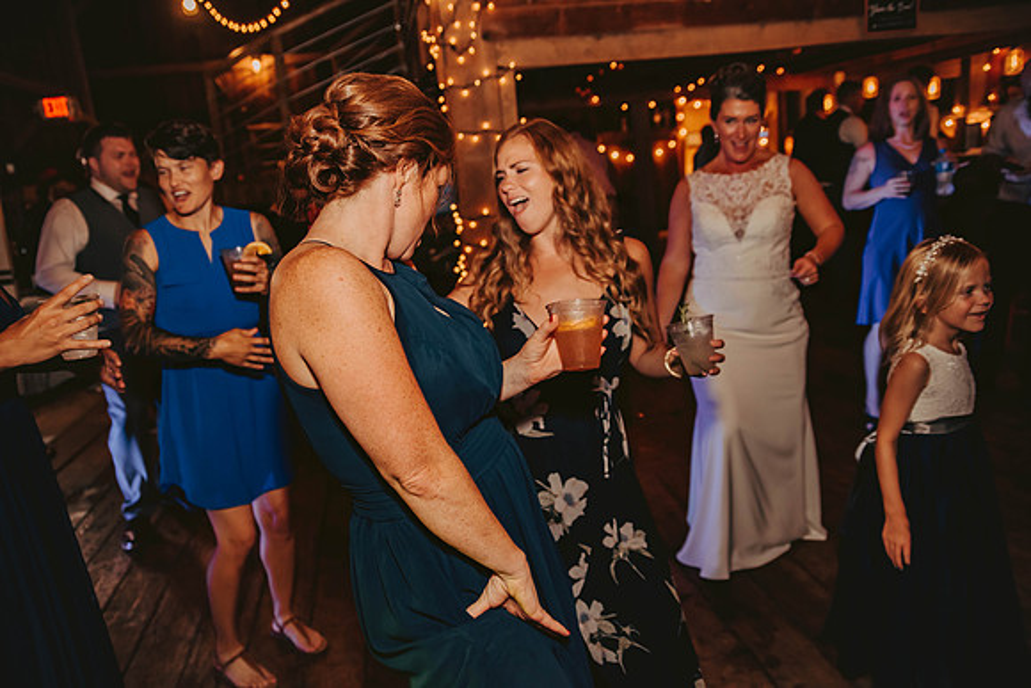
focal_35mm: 28
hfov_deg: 65.5
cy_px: 344
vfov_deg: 46.4
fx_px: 802
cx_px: 516
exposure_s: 1/125
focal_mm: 28
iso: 1250
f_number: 2.8
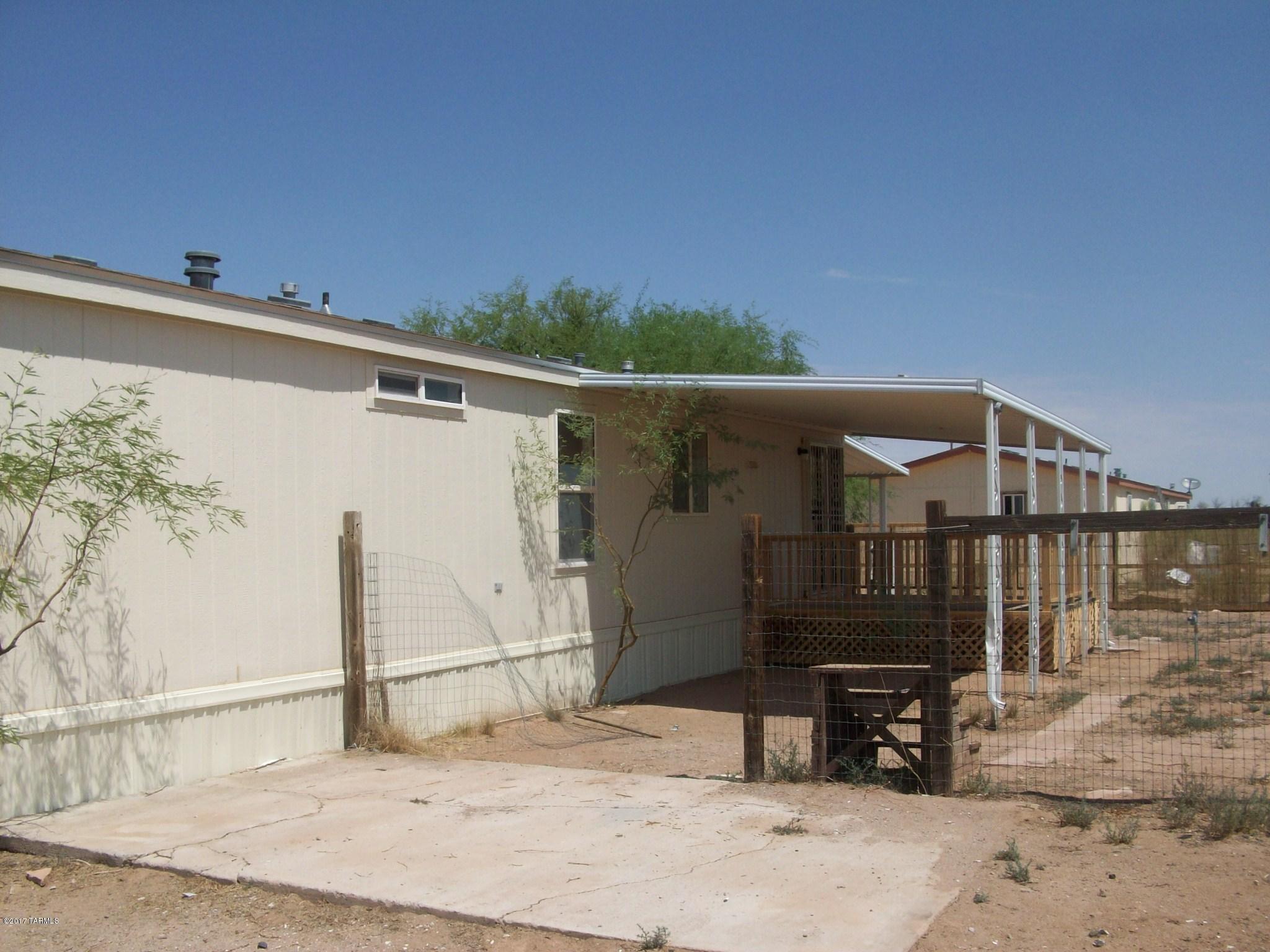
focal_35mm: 34
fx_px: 1247
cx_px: 635
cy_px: 476
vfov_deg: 41.8
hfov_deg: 54.0
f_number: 5.5
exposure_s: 1/593
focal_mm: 5.7
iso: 64
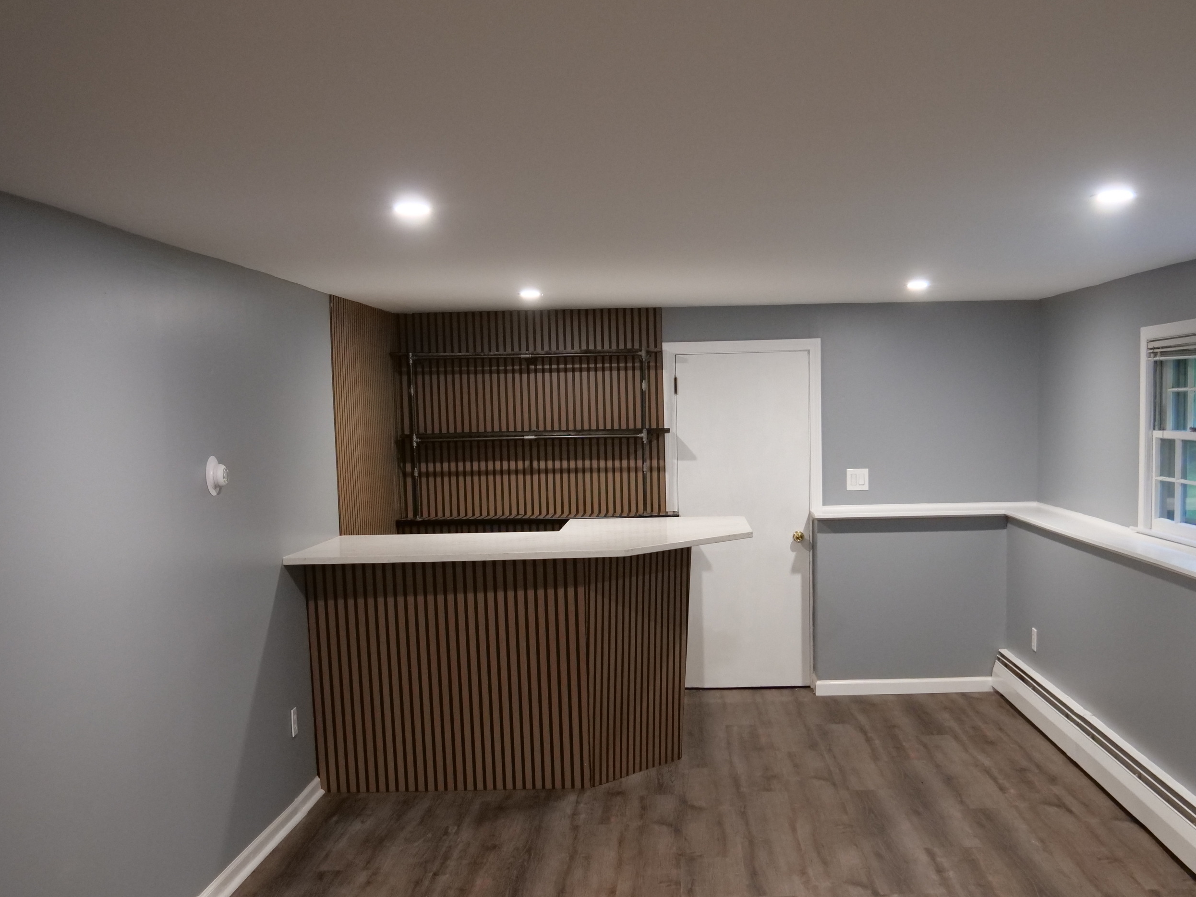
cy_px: 542
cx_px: 672
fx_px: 1278
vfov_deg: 38.5
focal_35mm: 37
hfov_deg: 50.0
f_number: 3.7
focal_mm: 15
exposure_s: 1/60
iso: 2000
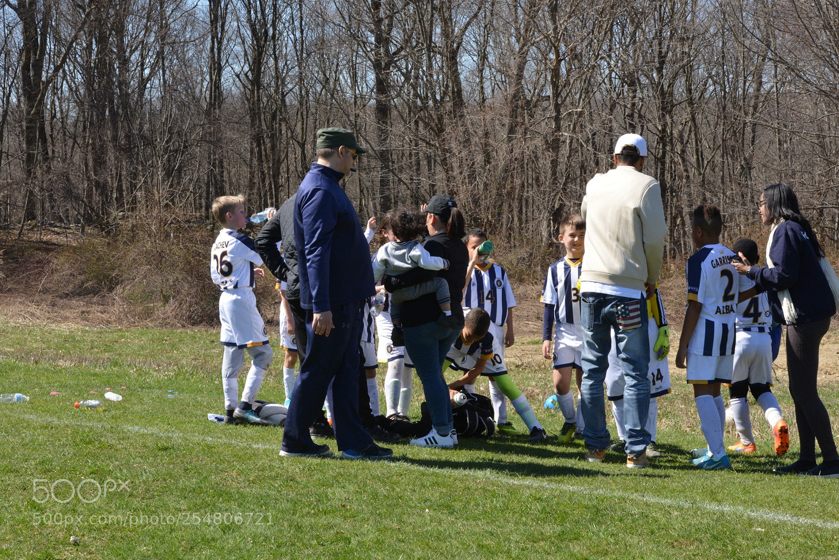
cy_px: 280
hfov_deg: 28.8
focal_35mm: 70
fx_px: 1631
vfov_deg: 19.5
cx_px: 420
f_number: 22
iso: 640
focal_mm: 70
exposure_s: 1/125
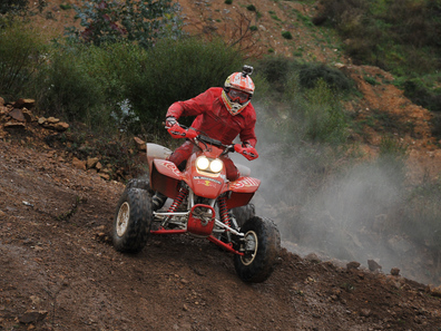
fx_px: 1982
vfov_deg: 9.5
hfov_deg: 12.7
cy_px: 166
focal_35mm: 156
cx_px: 229
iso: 500
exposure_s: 1/250
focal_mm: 95
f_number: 6.3
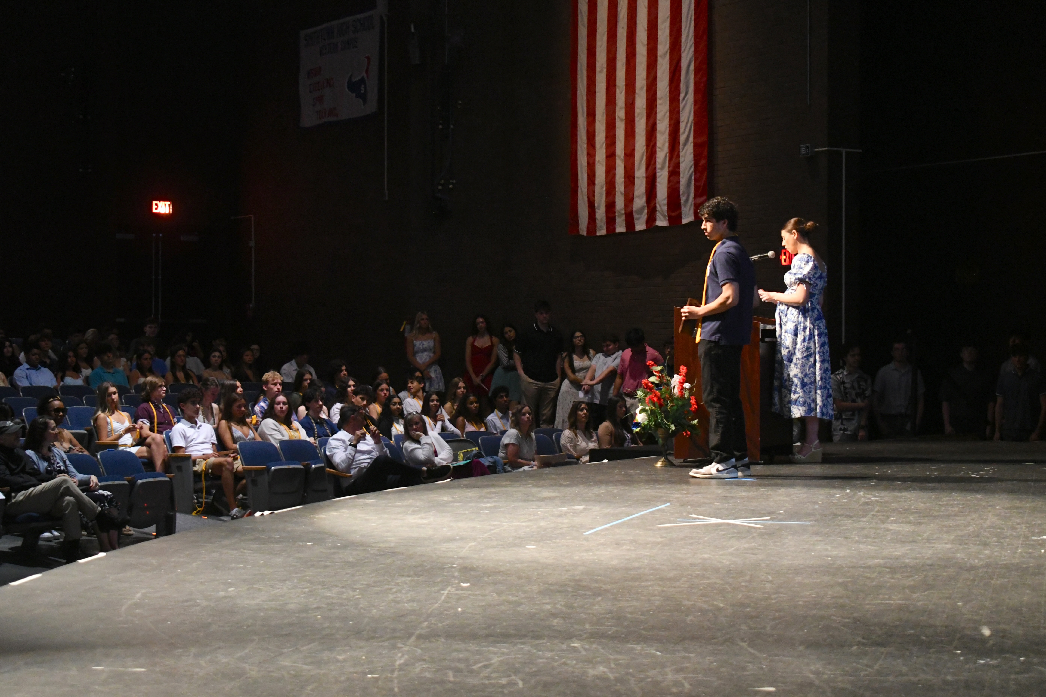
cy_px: 348
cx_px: 523
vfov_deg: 18.9
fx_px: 2092
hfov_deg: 28.1
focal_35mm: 72
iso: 5000
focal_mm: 48
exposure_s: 1/60
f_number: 5.3
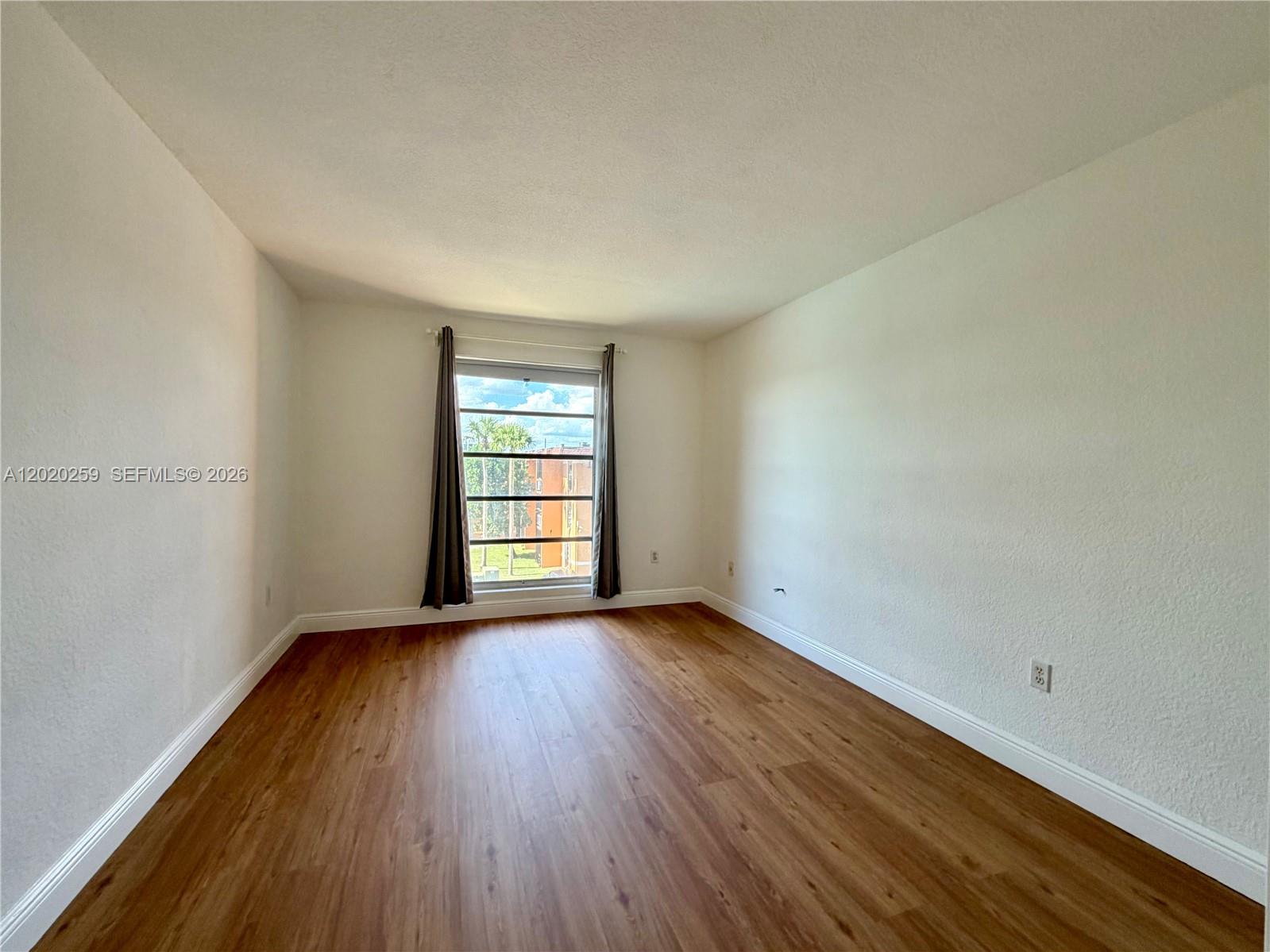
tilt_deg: -1.3
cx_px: 635
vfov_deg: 85.7
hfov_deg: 102.1
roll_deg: -0.9
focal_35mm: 14
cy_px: 476
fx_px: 514
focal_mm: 2.22
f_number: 2.2
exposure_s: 1/121
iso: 160
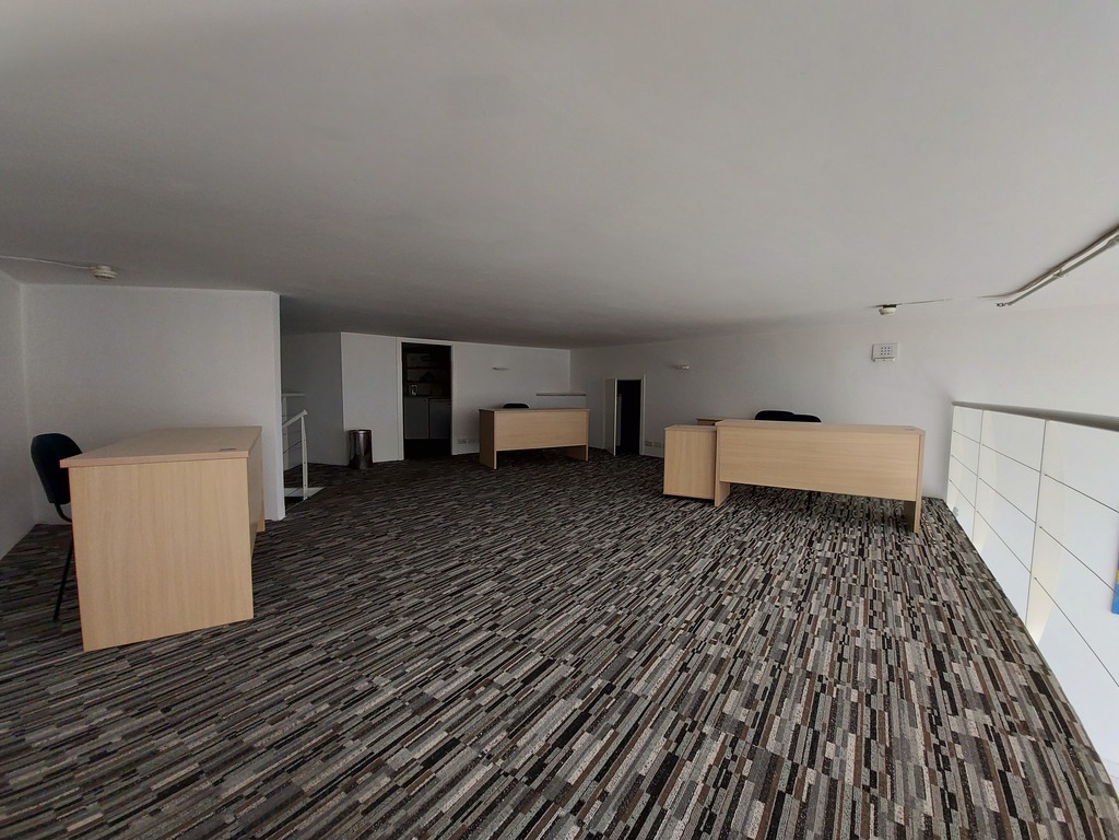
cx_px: 560
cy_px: 420
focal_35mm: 13
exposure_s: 1/196
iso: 50
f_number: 2.2
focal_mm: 1.74
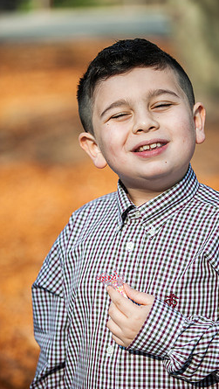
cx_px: 130
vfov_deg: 19.3
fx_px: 1144
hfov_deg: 10.9
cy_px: 194
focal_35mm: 111
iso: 320
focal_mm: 105
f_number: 3.5
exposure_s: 1/2000
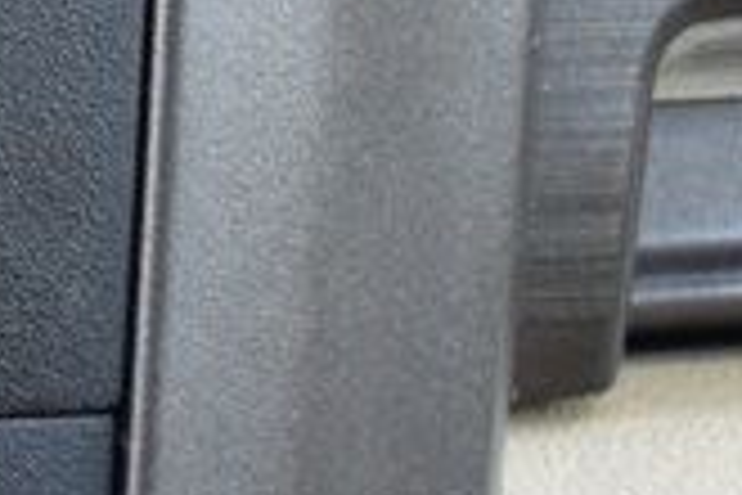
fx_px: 5938
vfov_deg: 4.7
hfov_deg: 6.5
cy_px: -608
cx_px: -1506
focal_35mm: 288
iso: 400
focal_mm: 31
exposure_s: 1/20
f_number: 6.3
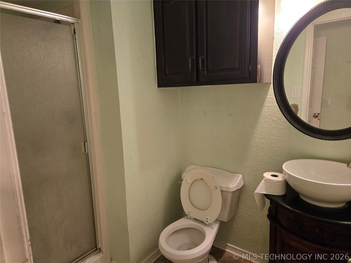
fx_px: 233
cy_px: 132
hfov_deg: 73.9
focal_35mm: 23
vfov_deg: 58.9
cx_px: 176
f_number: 1.8
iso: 500
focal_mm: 5.4
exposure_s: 1/120
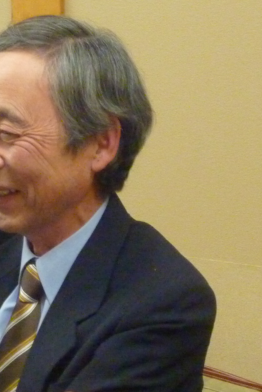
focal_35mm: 195
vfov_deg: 10.5
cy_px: 196
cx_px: 23
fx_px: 2128
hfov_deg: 7.0
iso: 800
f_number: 4.2
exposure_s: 1/20
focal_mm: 12.8
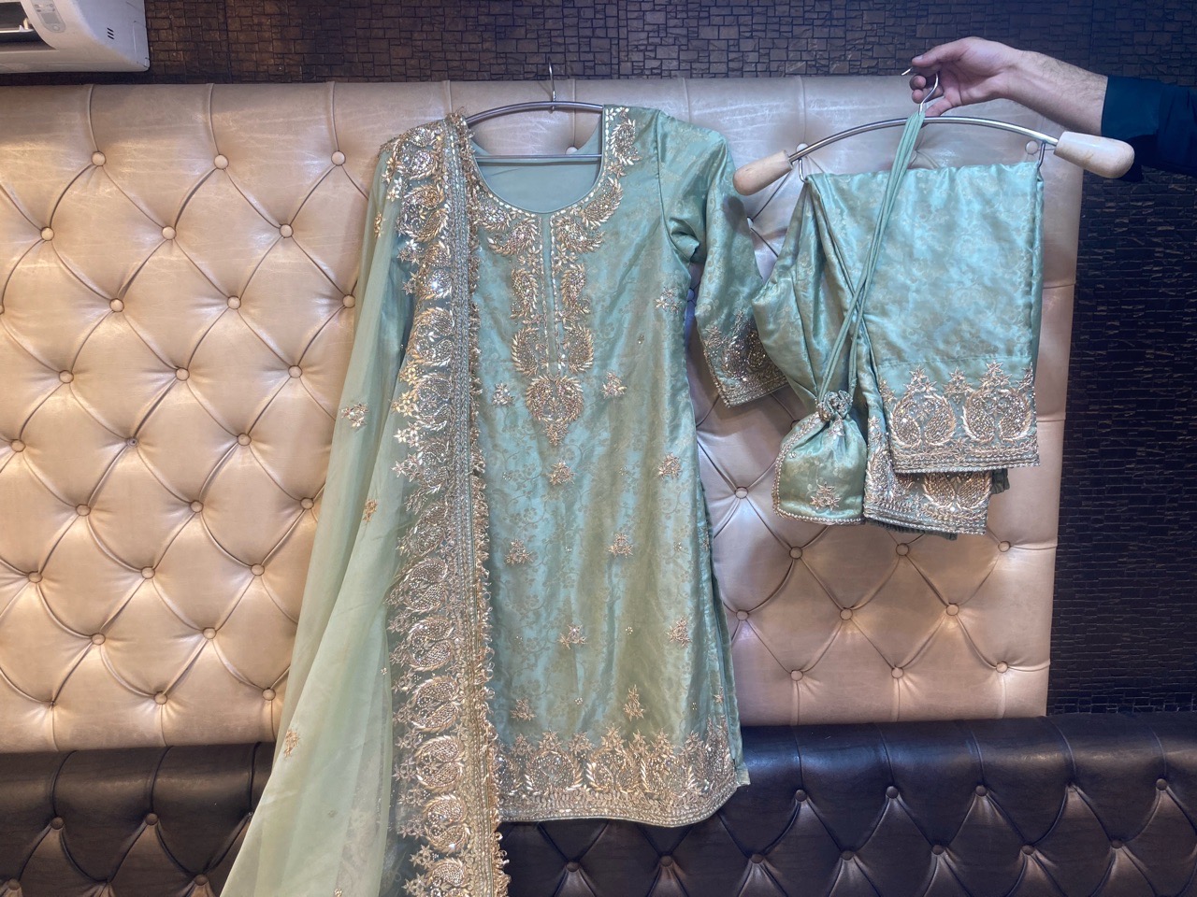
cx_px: 598
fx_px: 968
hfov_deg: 63.4
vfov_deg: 49.7
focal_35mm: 28
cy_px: 448
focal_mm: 3.99
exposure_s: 1/100
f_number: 1.8
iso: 40
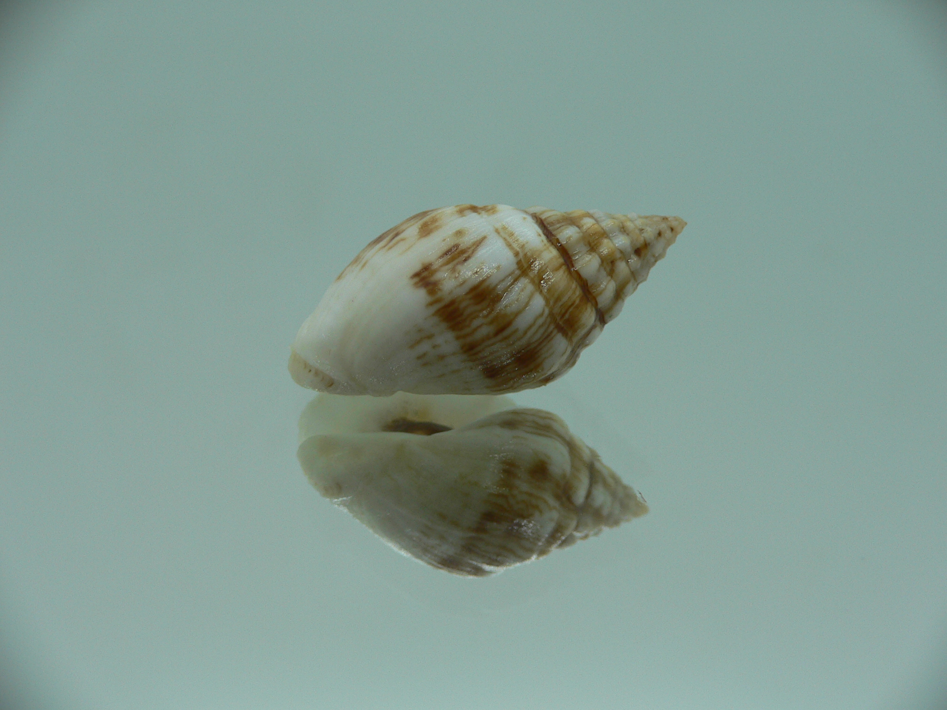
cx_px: 474
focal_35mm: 35
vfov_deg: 40.7
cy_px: 355
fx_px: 958
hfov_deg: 52.6
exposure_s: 1/60
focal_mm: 4.6
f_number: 2.8
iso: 80
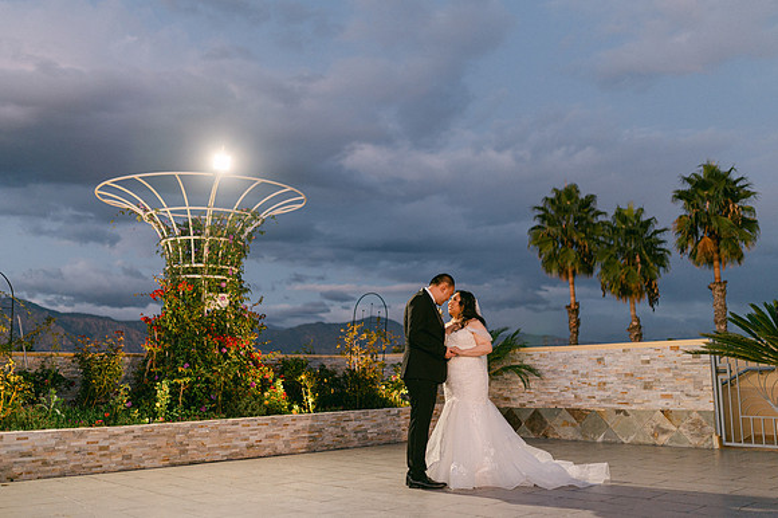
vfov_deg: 36.8
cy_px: 255
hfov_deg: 53.1
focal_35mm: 36
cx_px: 380
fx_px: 778
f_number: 1.4
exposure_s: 1/125
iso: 250
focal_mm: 35
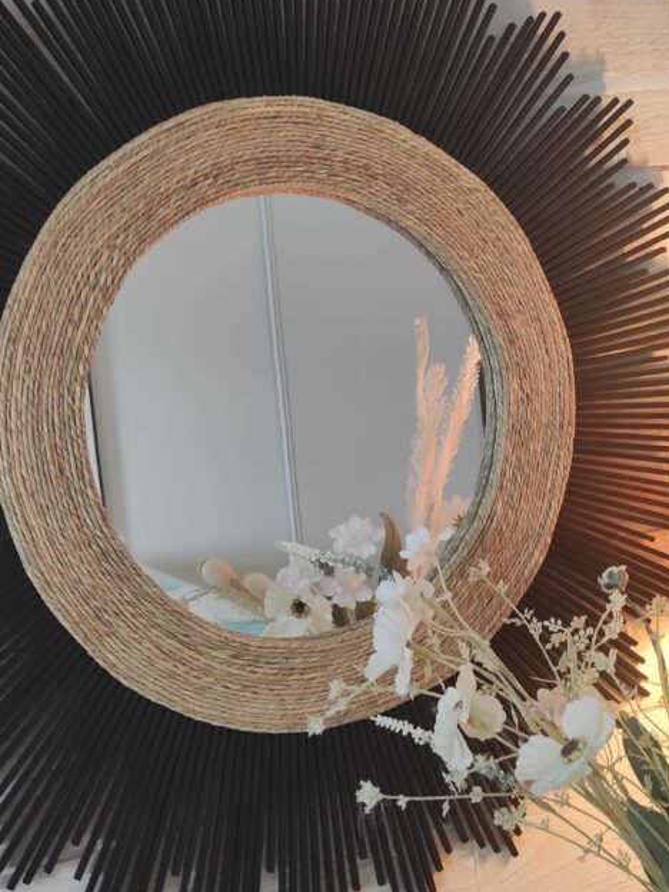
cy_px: 460
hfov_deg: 34.8
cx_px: 227
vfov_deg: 45.8
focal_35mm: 41
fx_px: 1057
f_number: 1.89
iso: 245
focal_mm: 5.43
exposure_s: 1/33
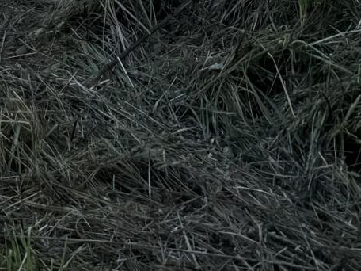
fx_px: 1648
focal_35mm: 158
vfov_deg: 8.2
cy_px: -502
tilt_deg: -5.8
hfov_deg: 10.5
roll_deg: +2.5
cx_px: -539
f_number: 1.78
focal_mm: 6.76
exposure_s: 1/2110
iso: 80
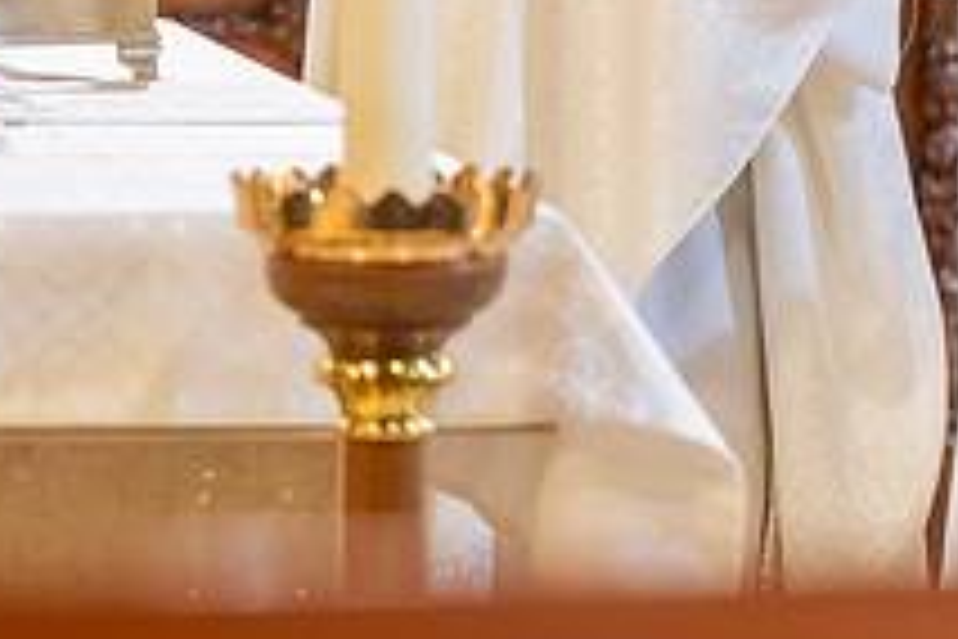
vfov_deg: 4.9
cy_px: -124
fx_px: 7451
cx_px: 1093
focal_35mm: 280
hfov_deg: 7.3
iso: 2000
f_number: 2.8
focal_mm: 103
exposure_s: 1/100
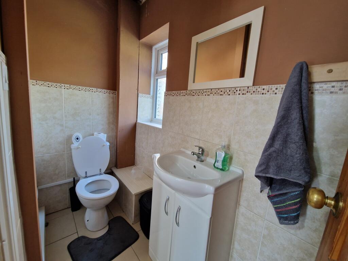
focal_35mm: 13
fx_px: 131
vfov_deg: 89.9
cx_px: 174
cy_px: 130
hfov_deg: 106.2
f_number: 2.2
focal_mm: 2.2
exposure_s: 1/33
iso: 500
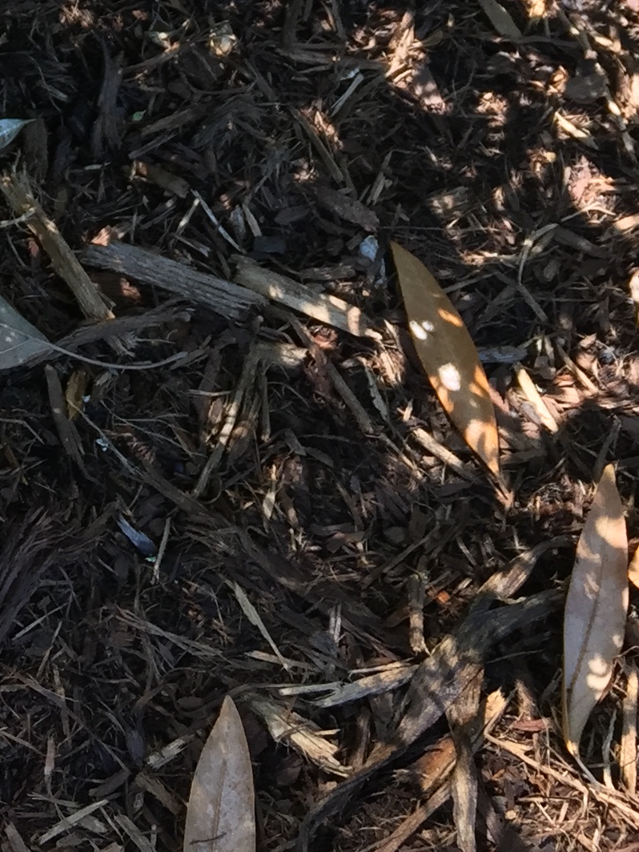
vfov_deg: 19.4
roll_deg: +3.2
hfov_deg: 15.6
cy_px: -399
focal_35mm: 89
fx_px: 2191
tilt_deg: -43.4
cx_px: -249
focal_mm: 4.15
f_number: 2.2
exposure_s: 1/120
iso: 50
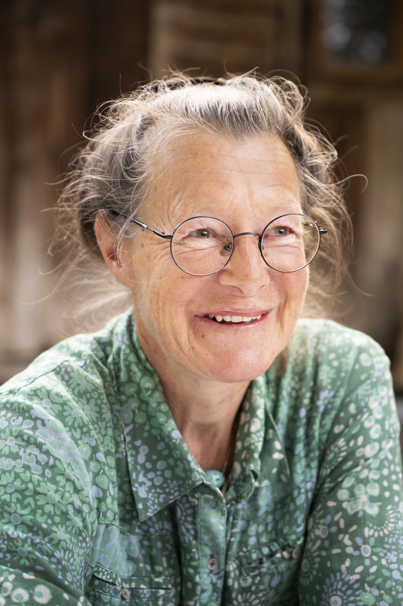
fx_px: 1177
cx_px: 202
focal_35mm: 70
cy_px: 303
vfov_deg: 28.9
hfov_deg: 19.4
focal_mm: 70
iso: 320
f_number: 3.5
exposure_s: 1/100
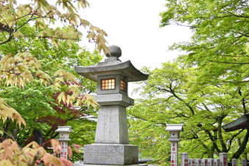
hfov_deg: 42.7
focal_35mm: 46
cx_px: 117
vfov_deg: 28.9
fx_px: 318
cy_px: 120
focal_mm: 16
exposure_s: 1/400
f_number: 3.5
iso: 320
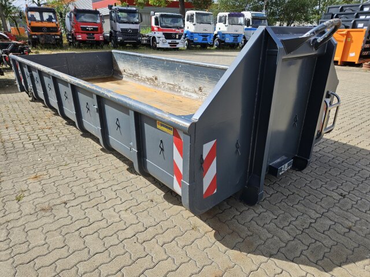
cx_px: 185
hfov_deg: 73.9
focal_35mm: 23
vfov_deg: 58.9
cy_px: 138
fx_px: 246
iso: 25
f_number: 1.8
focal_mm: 5.4
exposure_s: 1/1402
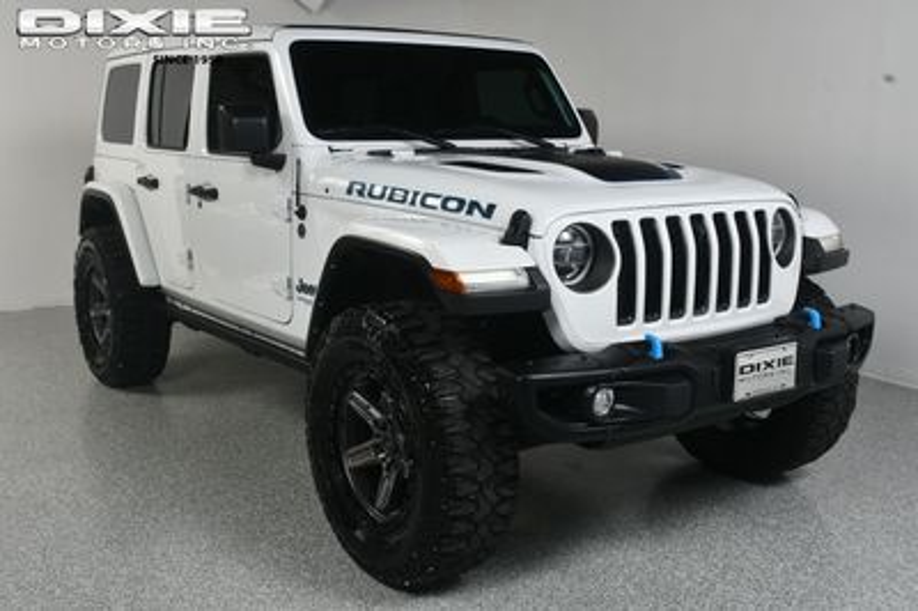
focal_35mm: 39
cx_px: 459
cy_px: 306
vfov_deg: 34.2
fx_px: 994
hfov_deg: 49.6
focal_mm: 26
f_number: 13
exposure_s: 1/160
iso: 100
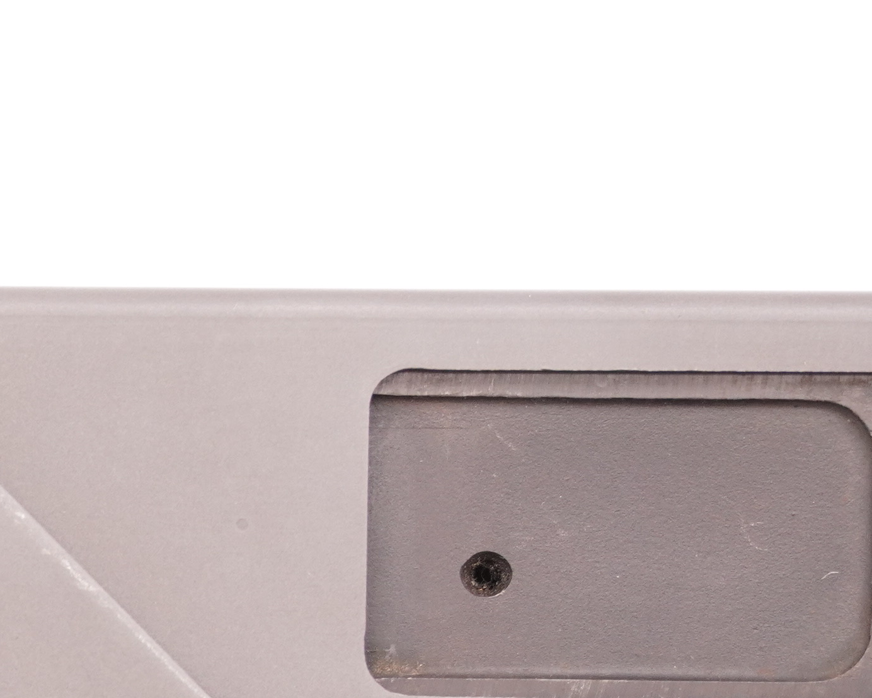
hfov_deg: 9.0
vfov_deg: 7.3
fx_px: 5456
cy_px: 762
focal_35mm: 211
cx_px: -332
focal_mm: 49
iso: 1000
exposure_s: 1/125
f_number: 5.6
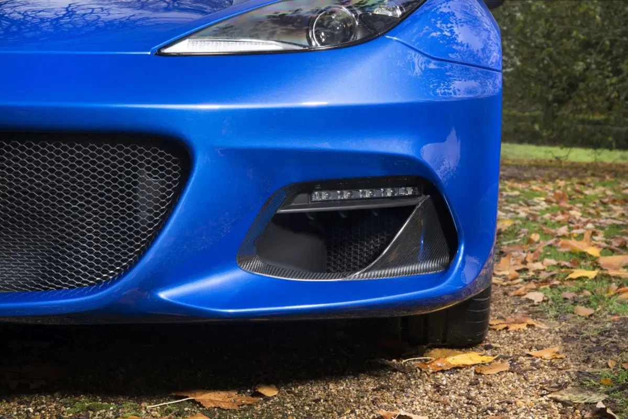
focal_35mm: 60
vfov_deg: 22.6
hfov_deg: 33.4
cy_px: 210
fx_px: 1047
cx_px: 314
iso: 200
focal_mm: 60
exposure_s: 1/60
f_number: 11
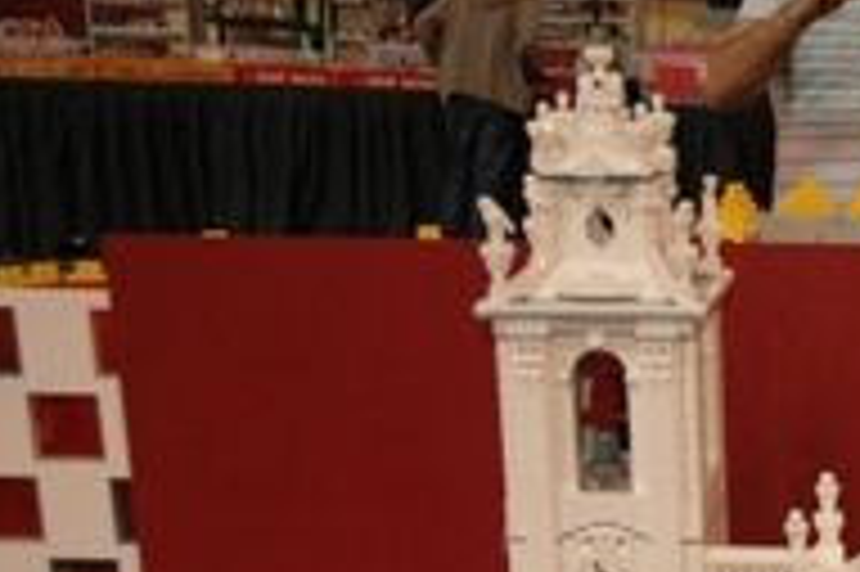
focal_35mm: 88
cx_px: 995
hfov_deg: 21.6
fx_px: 2105
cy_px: 658
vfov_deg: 15.0
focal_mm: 25
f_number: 4
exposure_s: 1/100
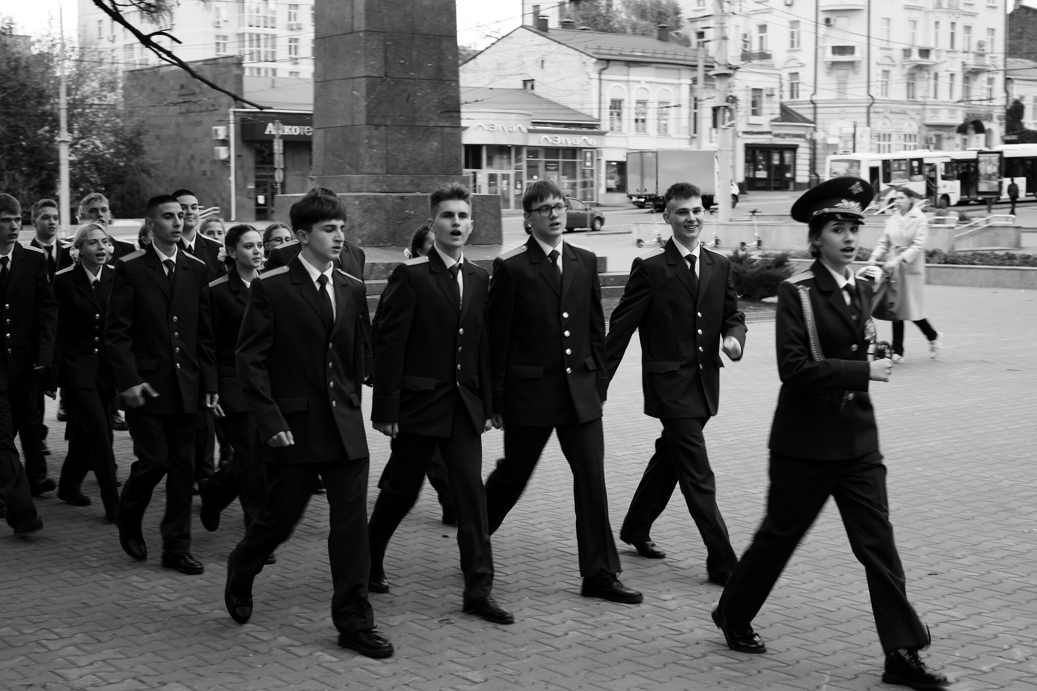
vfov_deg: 25.5
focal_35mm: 53
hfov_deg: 37.5
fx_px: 1527
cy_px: 346
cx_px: 518
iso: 200
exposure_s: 1/60
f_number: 4
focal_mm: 35
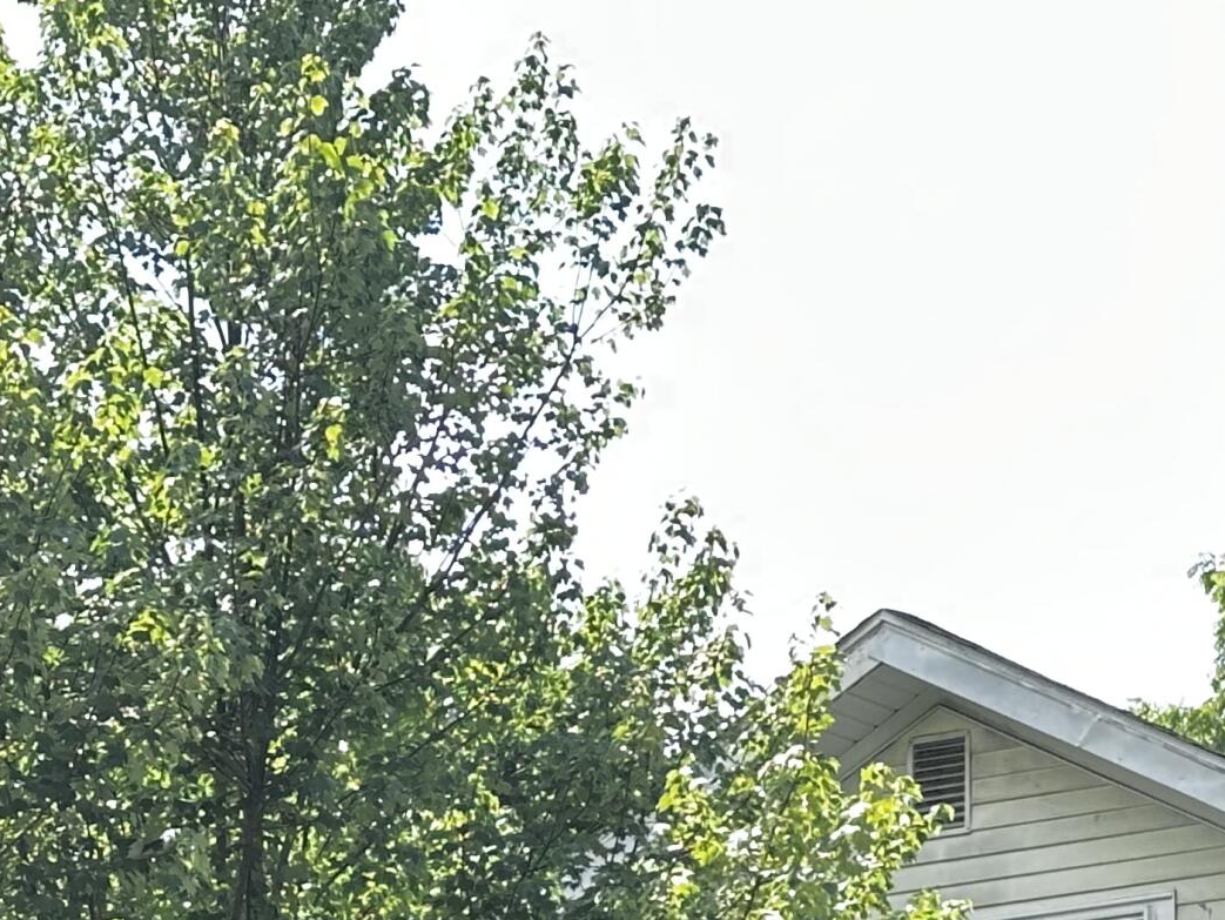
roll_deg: +1.6
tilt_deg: +9.1
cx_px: 1543
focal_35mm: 138
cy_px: 1228
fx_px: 4885
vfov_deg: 10.5
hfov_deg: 13.8
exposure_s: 1/377
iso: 64
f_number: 1.78
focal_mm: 6.86
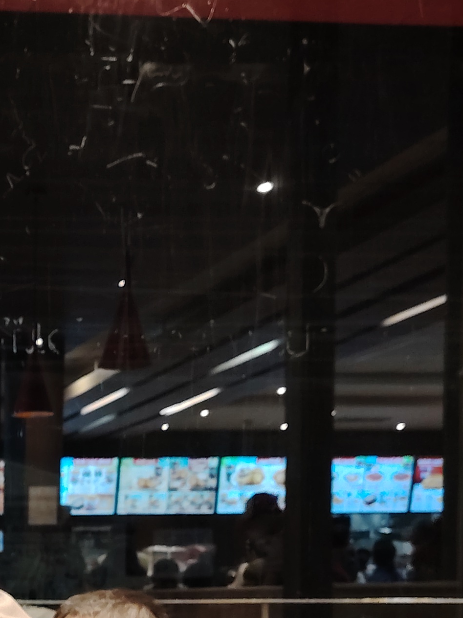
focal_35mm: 76
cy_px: 637
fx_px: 1356
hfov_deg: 17.6
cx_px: -214
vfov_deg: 24.4
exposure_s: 1/33.3
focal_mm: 5.25
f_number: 1.75
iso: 2547
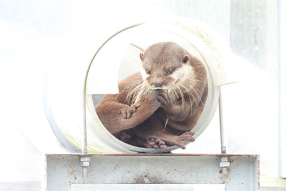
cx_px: 143
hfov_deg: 3.6
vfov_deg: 2.4
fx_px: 4562
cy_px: 105
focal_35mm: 574
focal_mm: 98.1
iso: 450
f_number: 5
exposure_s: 1/60
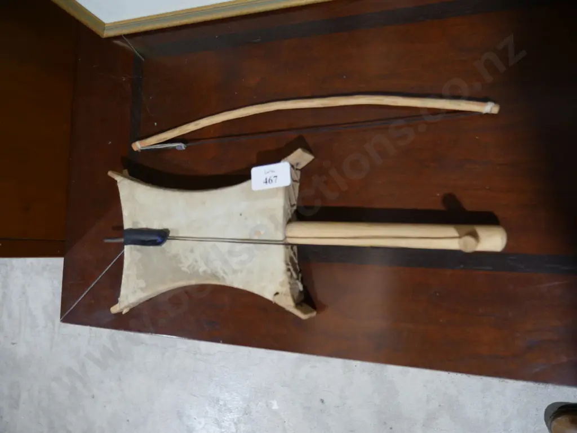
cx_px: 288
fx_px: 467
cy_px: 216
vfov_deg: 49.8
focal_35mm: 28
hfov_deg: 63.4
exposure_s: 1/60
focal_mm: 14
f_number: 3.5
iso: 400
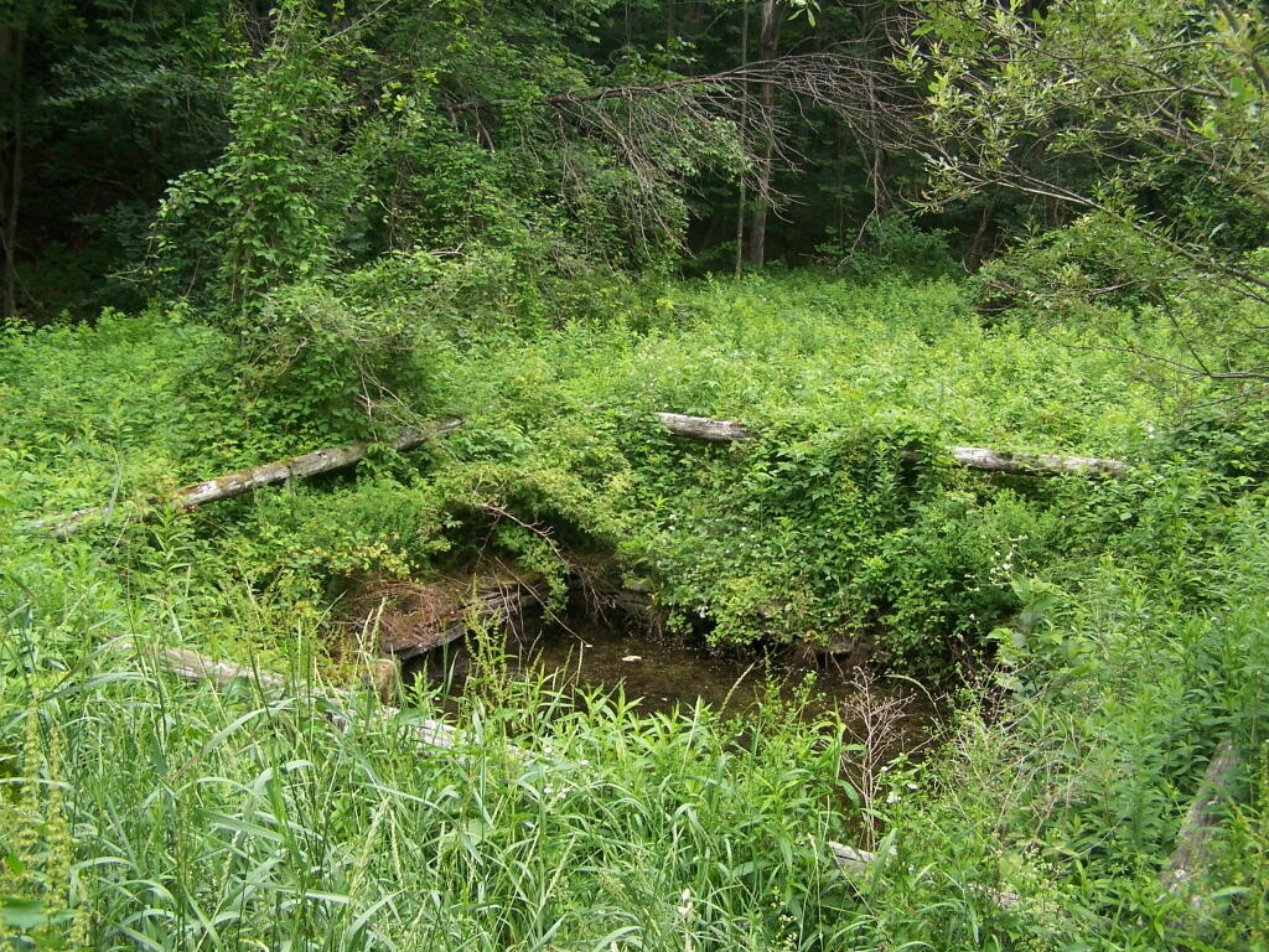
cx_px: 634
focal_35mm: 38
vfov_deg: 37.7
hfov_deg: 49.0
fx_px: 1393
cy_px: 476
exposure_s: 1/160
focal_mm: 6.3
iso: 80
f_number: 2.8
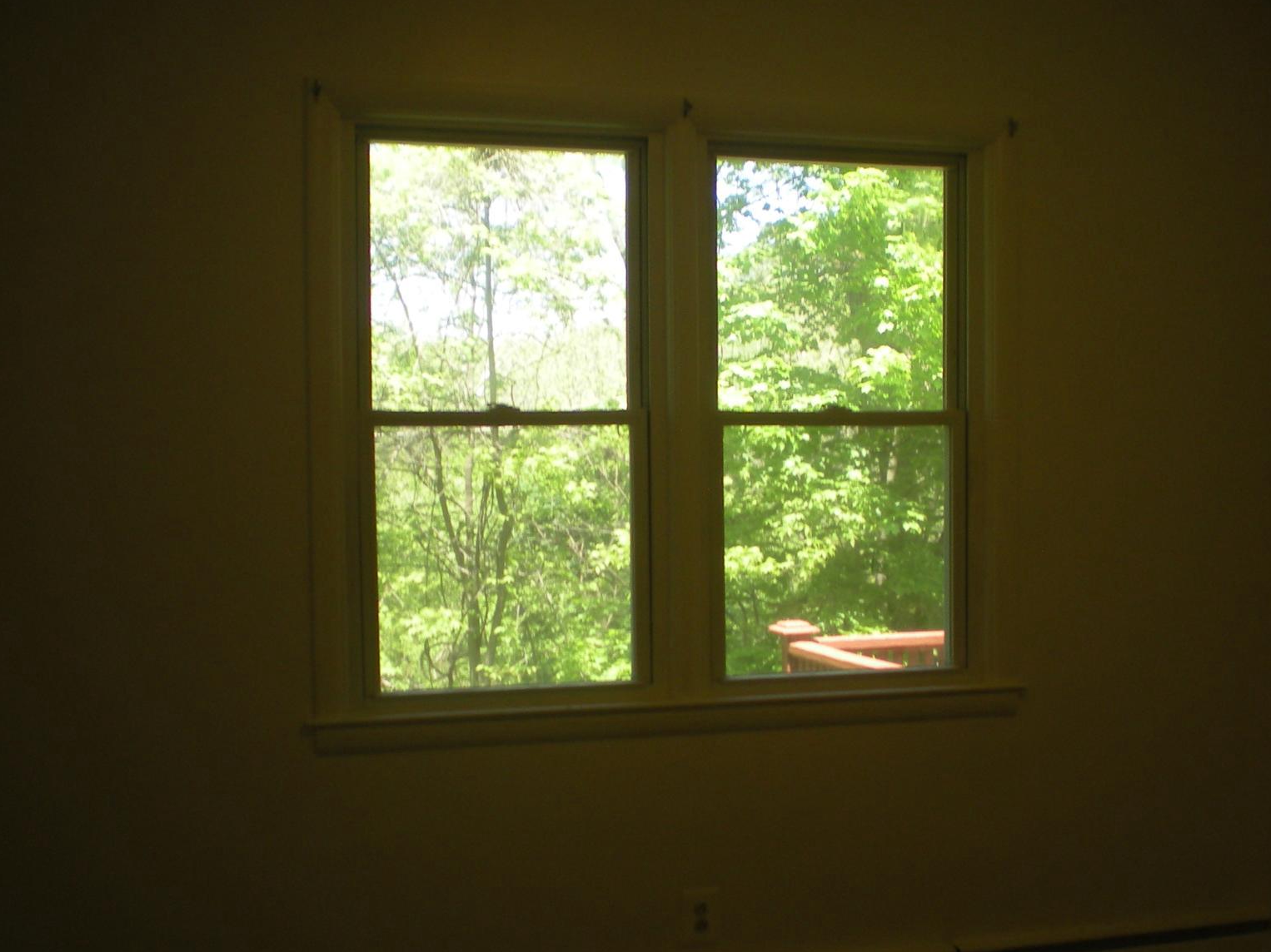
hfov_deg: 37.4
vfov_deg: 28.5
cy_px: 528
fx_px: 1872
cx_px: 755
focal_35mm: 51
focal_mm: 6.3
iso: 64
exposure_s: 1/82
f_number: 3.1
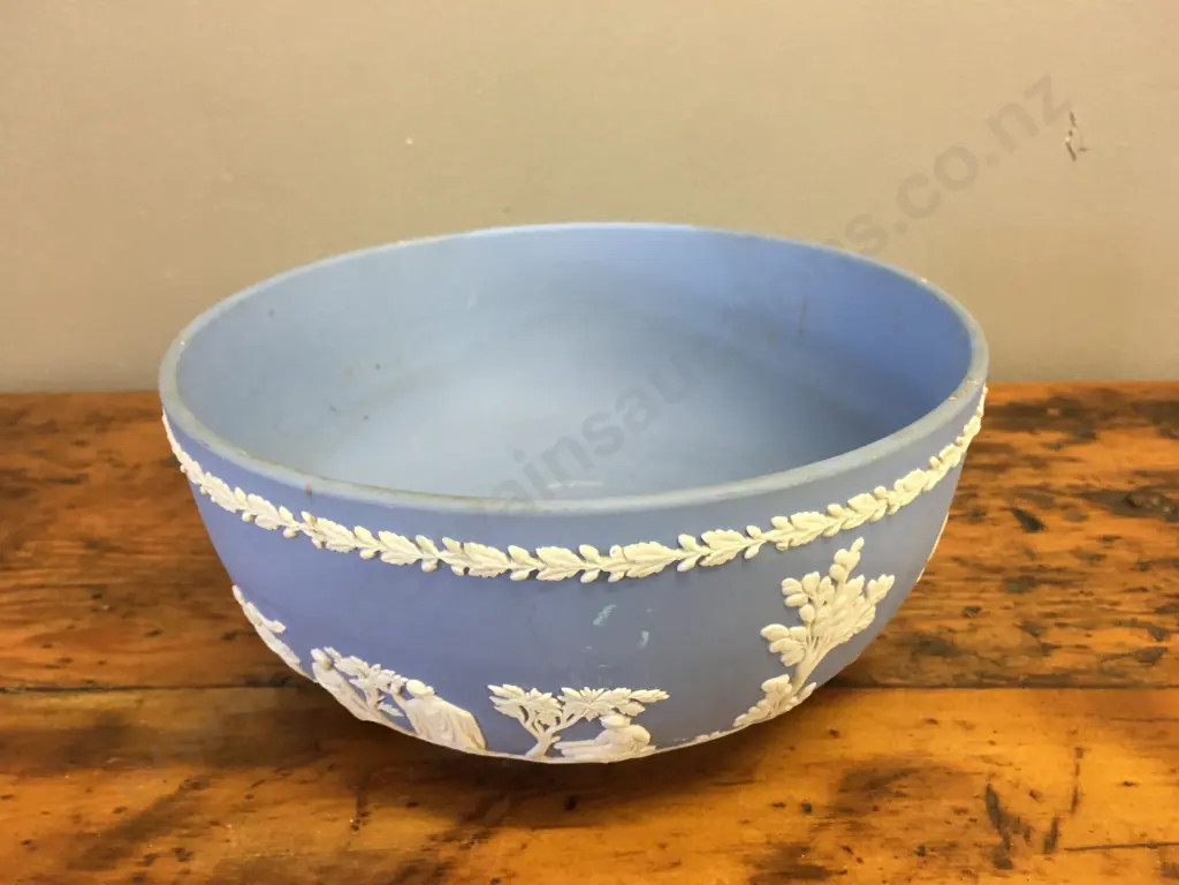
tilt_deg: -24.3
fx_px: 988
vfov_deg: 48.2
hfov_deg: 61.7
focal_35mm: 29
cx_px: 590
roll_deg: +2.5
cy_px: 442
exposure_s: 1/17
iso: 80
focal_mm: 4.15
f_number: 2.2
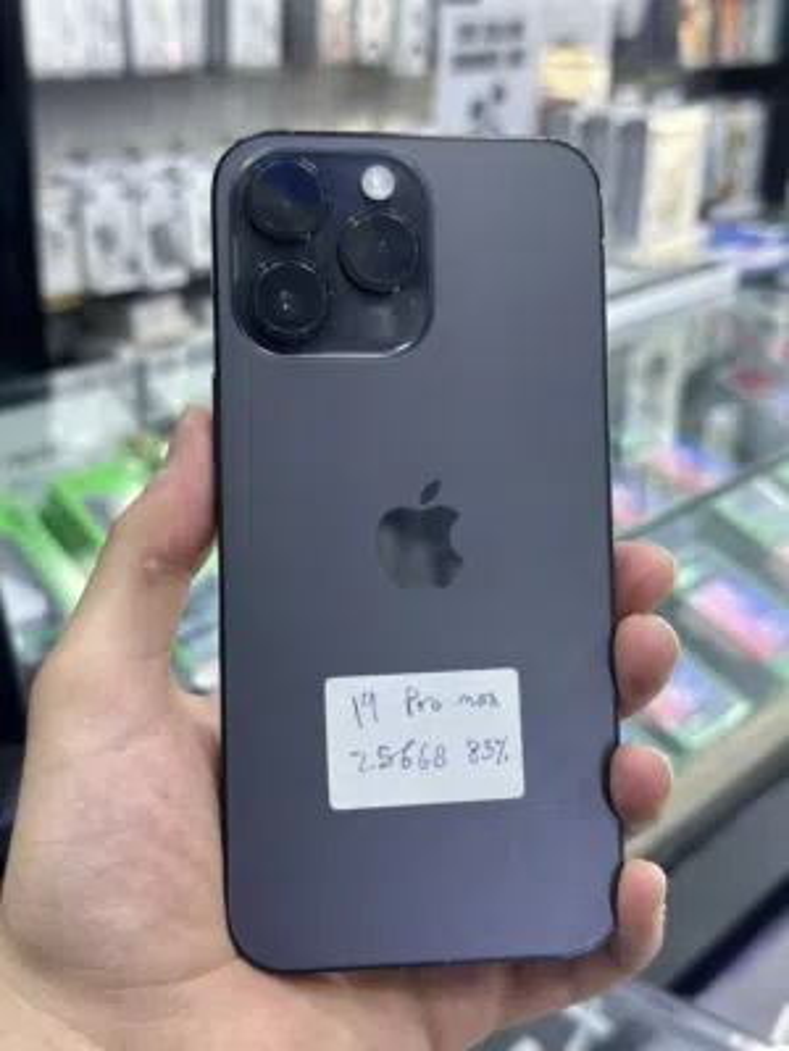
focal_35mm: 48
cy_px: 526
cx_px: 394
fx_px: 1459
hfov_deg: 30.3
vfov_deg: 39.7
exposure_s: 1/100
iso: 100
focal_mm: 6.86
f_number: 1.78
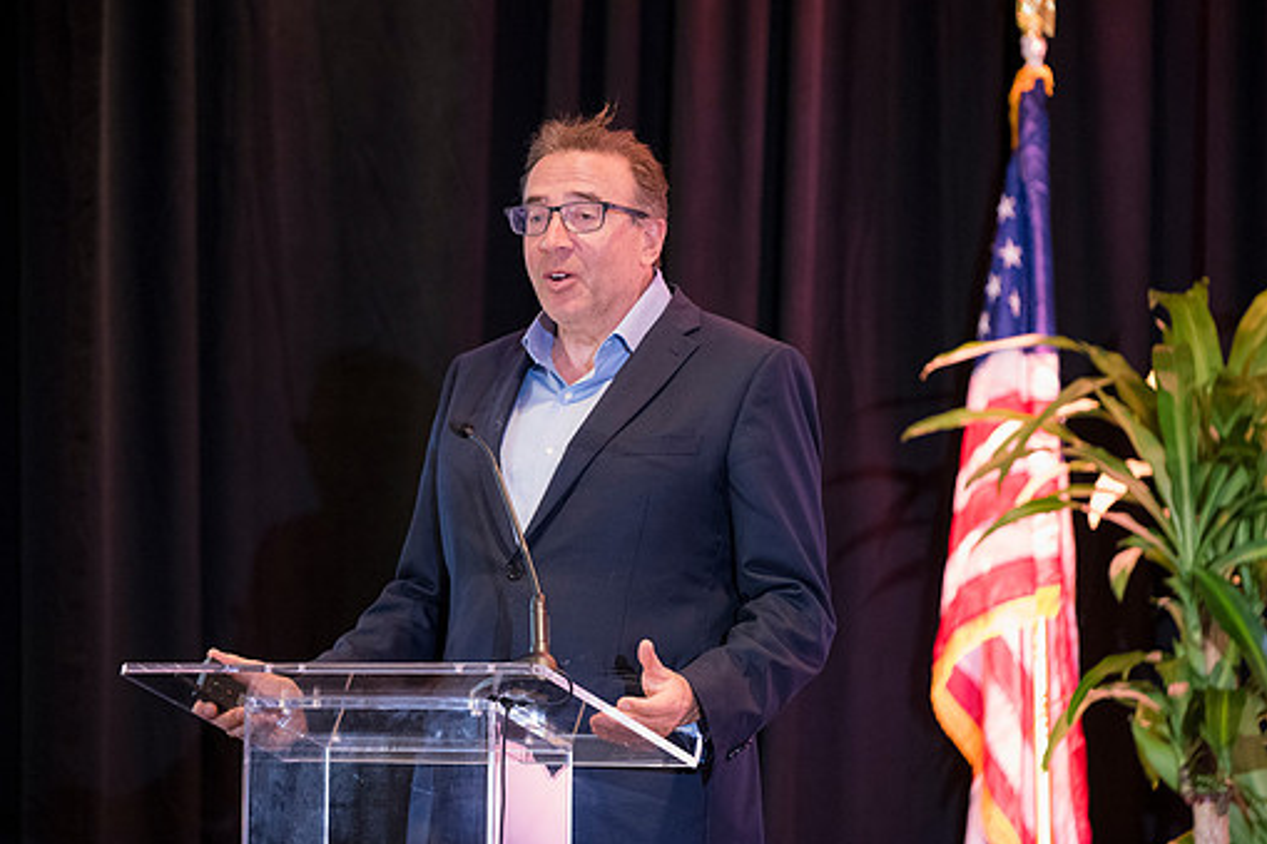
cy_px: 380
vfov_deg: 8.0
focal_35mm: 171
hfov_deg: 12.0
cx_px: 597
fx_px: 6016
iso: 5000
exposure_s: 1/160
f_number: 2.8
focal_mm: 150
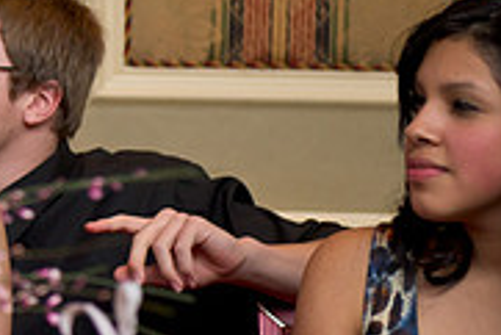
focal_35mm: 224
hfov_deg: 9.0
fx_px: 3120
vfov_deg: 6.1
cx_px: -235
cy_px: 53
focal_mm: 70
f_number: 3.2
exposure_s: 1/125
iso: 1600
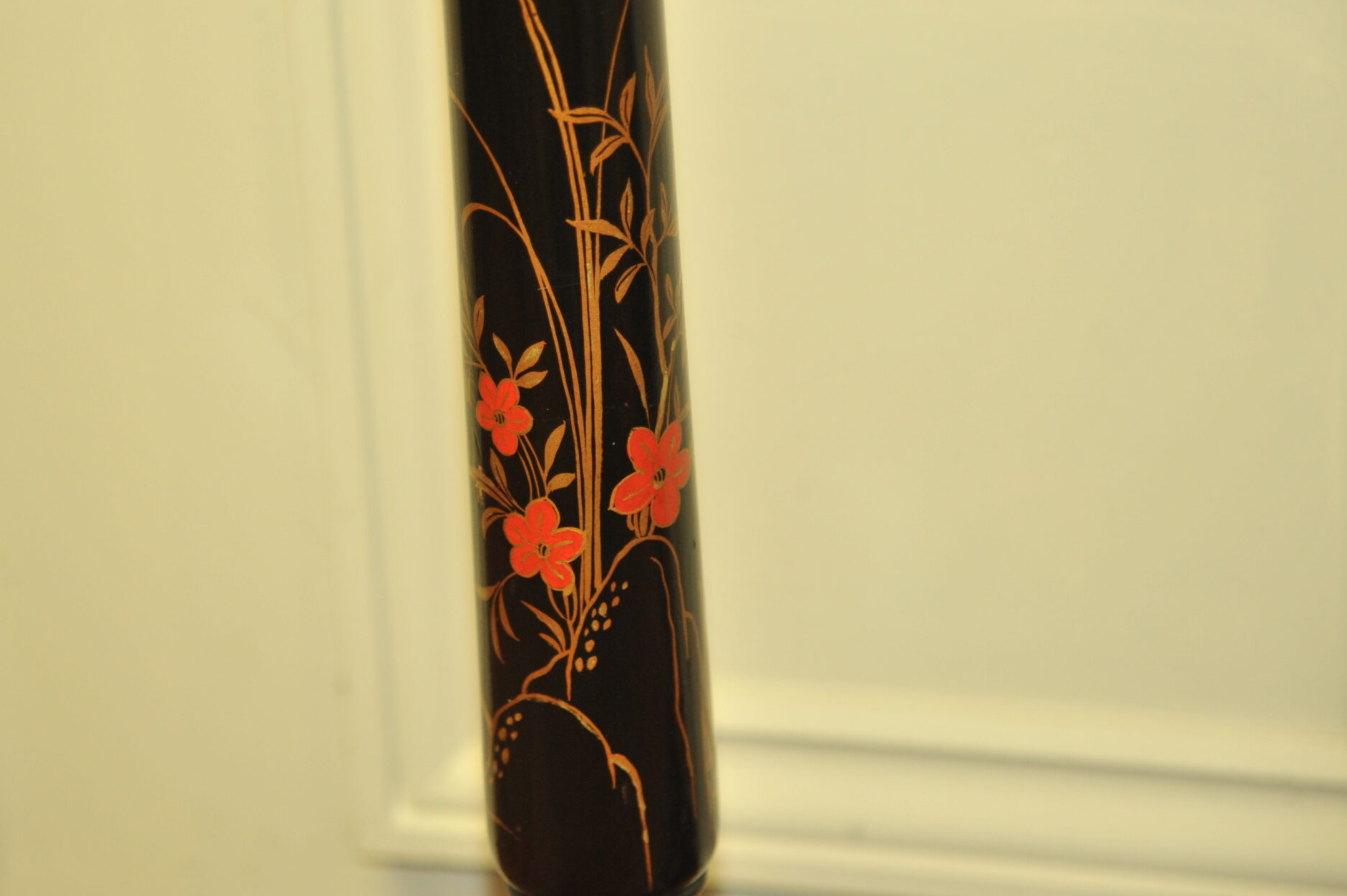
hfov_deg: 17.5
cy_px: 327
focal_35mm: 117
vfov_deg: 11.7
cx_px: 574
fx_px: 4375
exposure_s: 1/60
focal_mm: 86
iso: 1250
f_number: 4
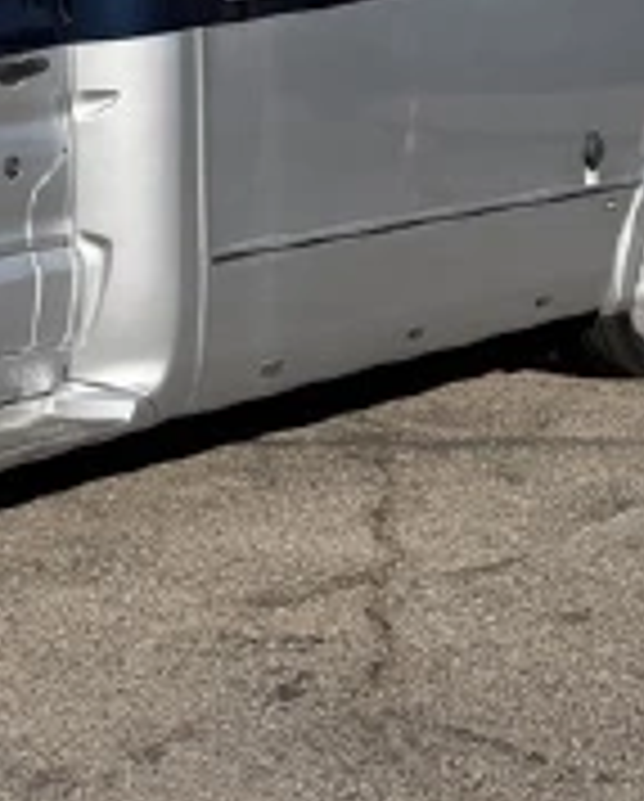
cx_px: -5
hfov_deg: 14.5
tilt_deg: +5.2
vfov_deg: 17.2
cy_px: -238
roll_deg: +0.1
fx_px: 2495
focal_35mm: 105
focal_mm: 6.76
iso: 80
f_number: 1.78
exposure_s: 1/6711
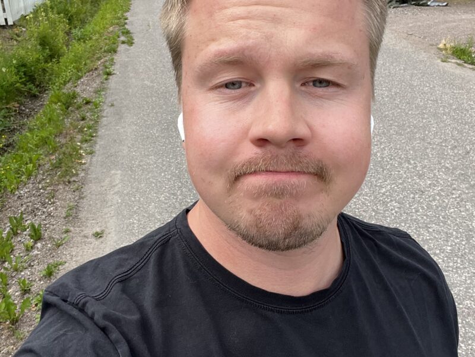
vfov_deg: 46.8
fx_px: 412
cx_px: 238
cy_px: 178
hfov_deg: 60.0
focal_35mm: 30
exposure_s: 1/256
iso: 32
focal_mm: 2.71
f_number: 2.2
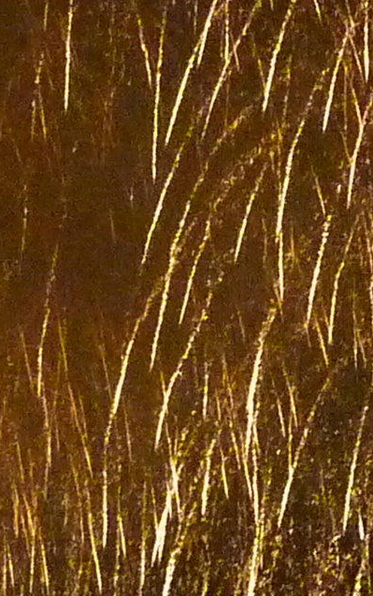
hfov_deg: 5.8
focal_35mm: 228
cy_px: 262
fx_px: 3707
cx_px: 323
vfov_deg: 9.2
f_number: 3.6
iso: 800
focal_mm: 6.1
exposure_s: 1/8
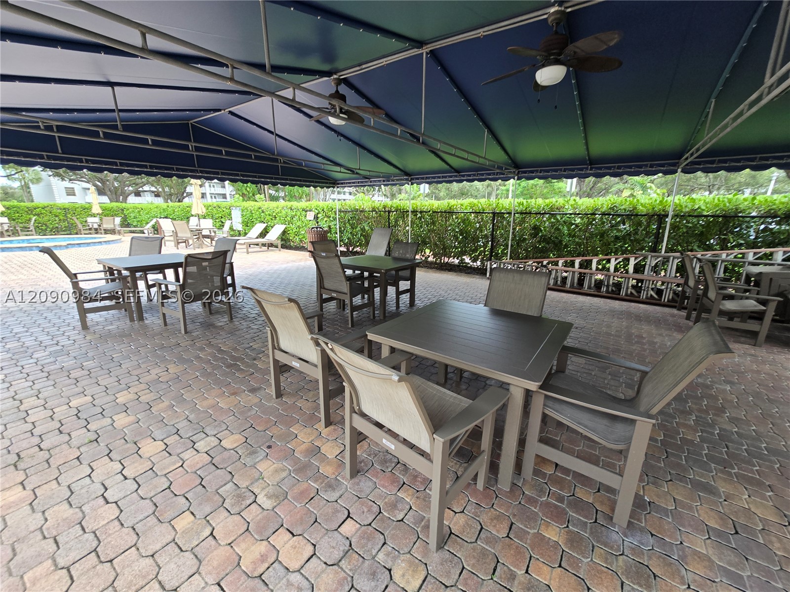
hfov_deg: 106.2
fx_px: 297
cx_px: 395
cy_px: 296
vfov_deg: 89.9
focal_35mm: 13
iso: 50
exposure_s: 1/60
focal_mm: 2.2
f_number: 2.2
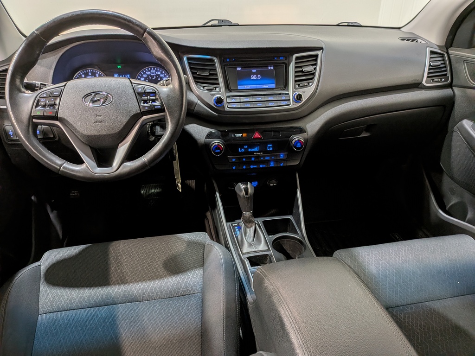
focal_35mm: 24
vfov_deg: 56.8
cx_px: 238
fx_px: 329
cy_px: 178
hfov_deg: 71.6
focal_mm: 4.53
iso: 26
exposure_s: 1/120
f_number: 1.7
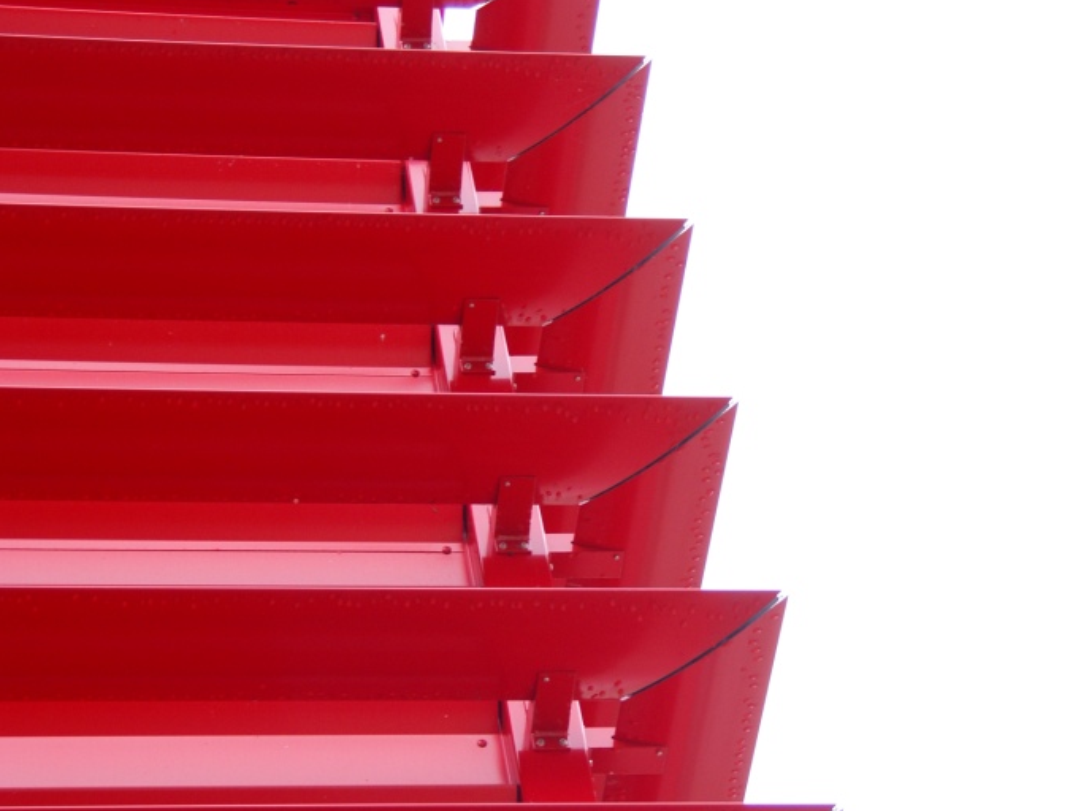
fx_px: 4061
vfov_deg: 11.4
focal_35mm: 130
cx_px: 540
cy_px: 678
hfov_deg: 15.2
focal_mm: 60
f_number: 5
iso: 200
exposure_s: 1/60
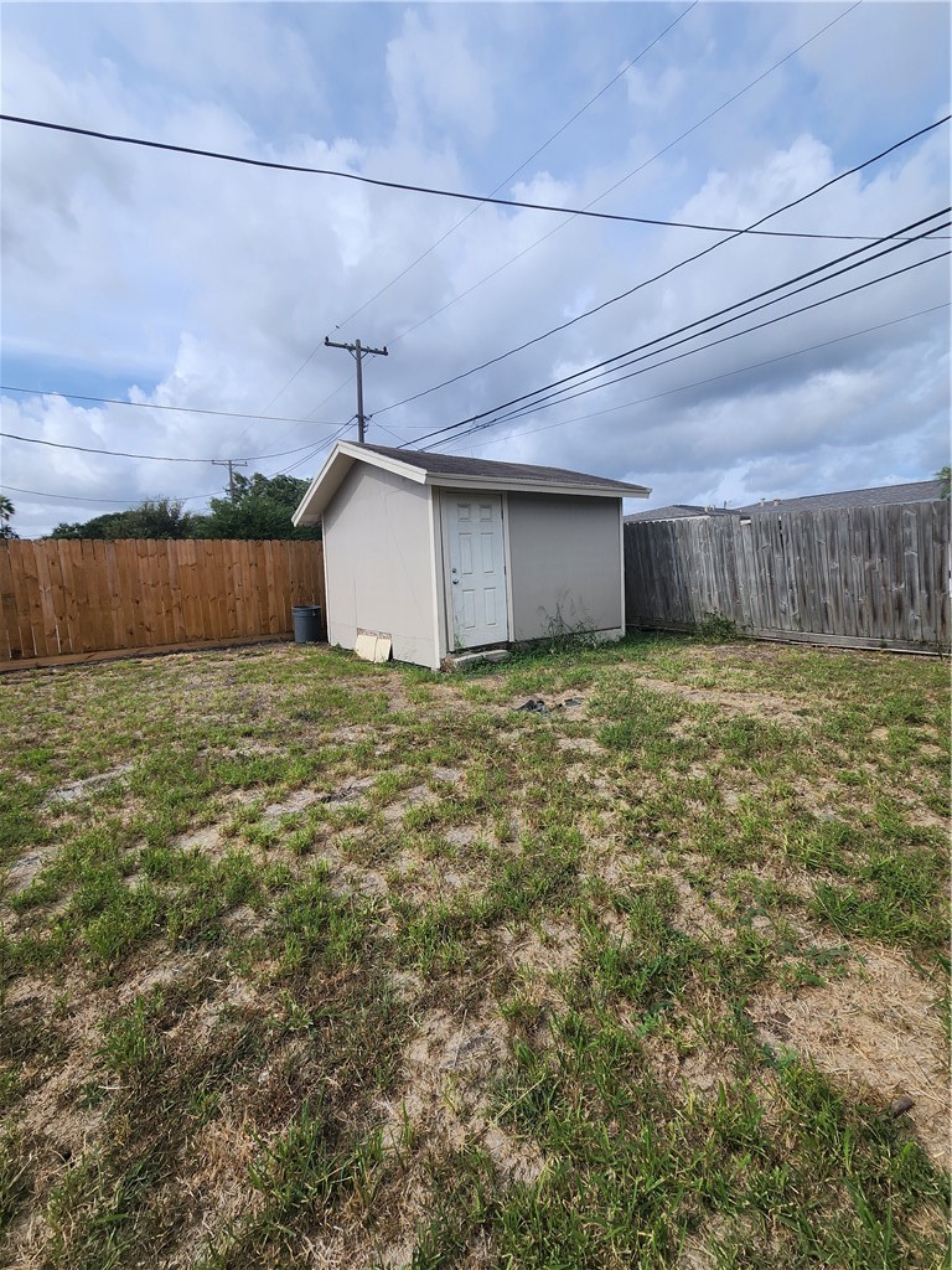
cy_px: 635
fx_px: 477
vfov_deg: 106.2
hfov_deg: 89.9
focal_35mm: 13
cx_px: 476
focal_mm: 2.2
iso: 50
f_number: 2.2
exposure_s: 1/1941
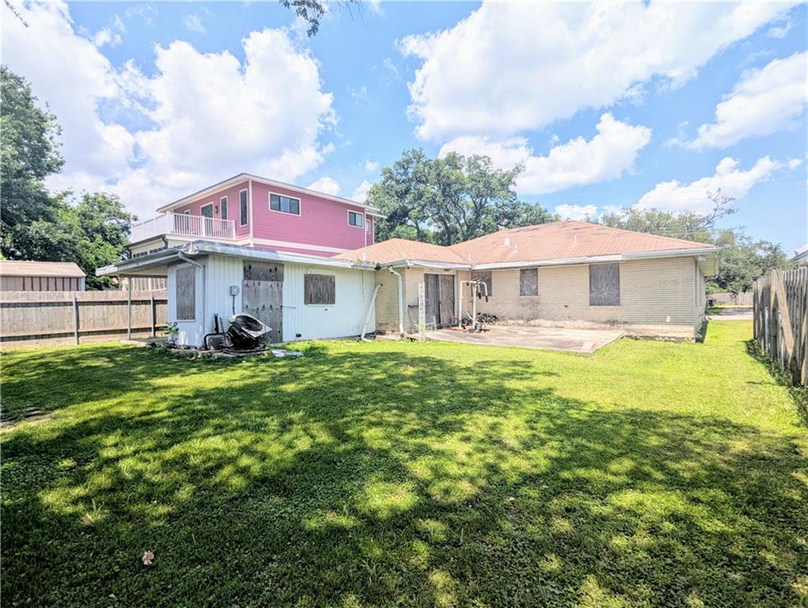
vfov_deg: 78.2
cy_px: 304
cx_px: 404
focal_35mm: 16
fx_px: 374
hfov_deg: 94.4
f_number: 2.2
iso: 50
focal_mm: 2.35
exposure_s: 1/1898
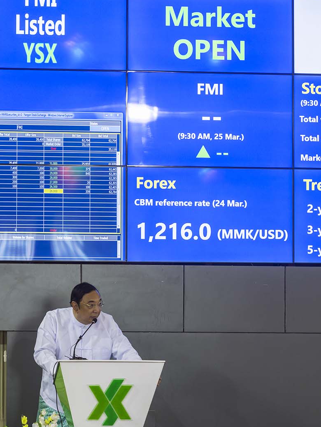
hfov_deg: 9.3
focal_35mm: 160
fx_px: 1977
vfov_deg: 12.3
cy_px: 239
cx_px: 148
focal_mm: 120
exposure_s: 1/125
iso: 360
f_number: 3.5
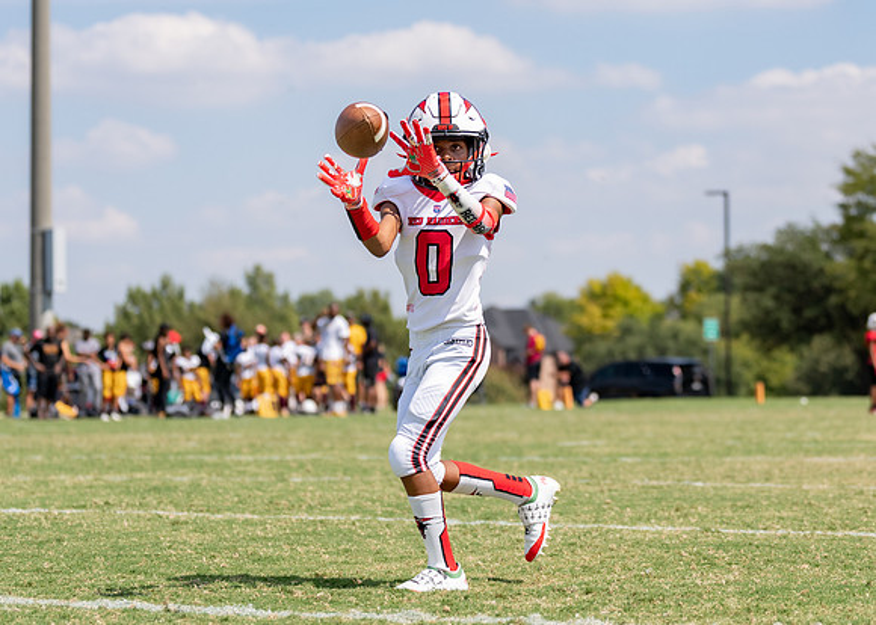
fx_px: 3158
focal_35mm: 127
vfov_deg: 11.3
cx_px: 508
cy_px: 310
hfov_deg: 15.8
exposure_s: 1/3200
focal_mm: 80
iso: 200
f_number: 2.8
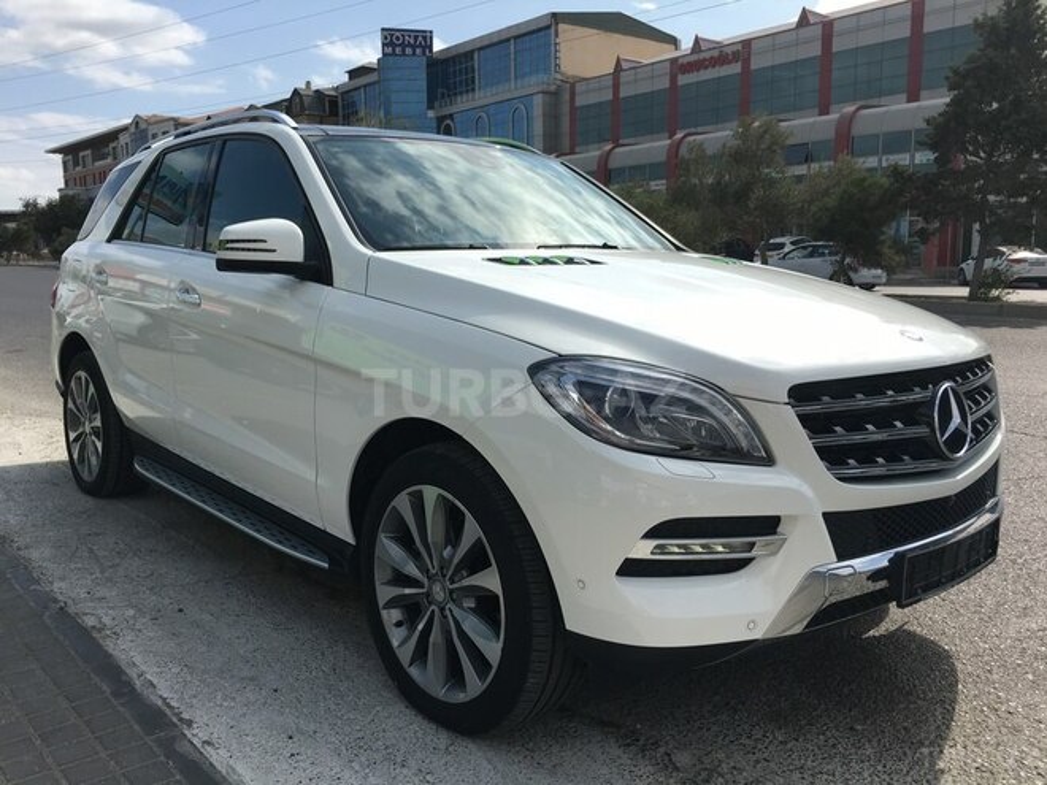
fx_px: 877
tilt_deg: -8.6
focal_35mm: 29
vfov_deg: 48.2
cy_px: 392
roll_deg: -0.6
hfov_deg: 61.7
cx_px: 524
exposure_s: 1/1672
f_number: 2.2
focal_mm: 4.15
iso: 25
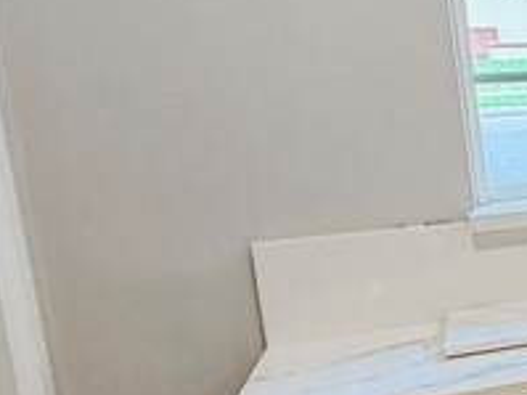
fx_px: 1095
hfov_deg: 14.1
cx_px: 1348
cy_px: 151
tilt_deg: -9.0
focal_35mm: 72
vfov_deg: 20.4
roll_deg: -0.2
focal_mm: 2.22
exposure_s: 1/60
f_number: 2.2
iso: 200
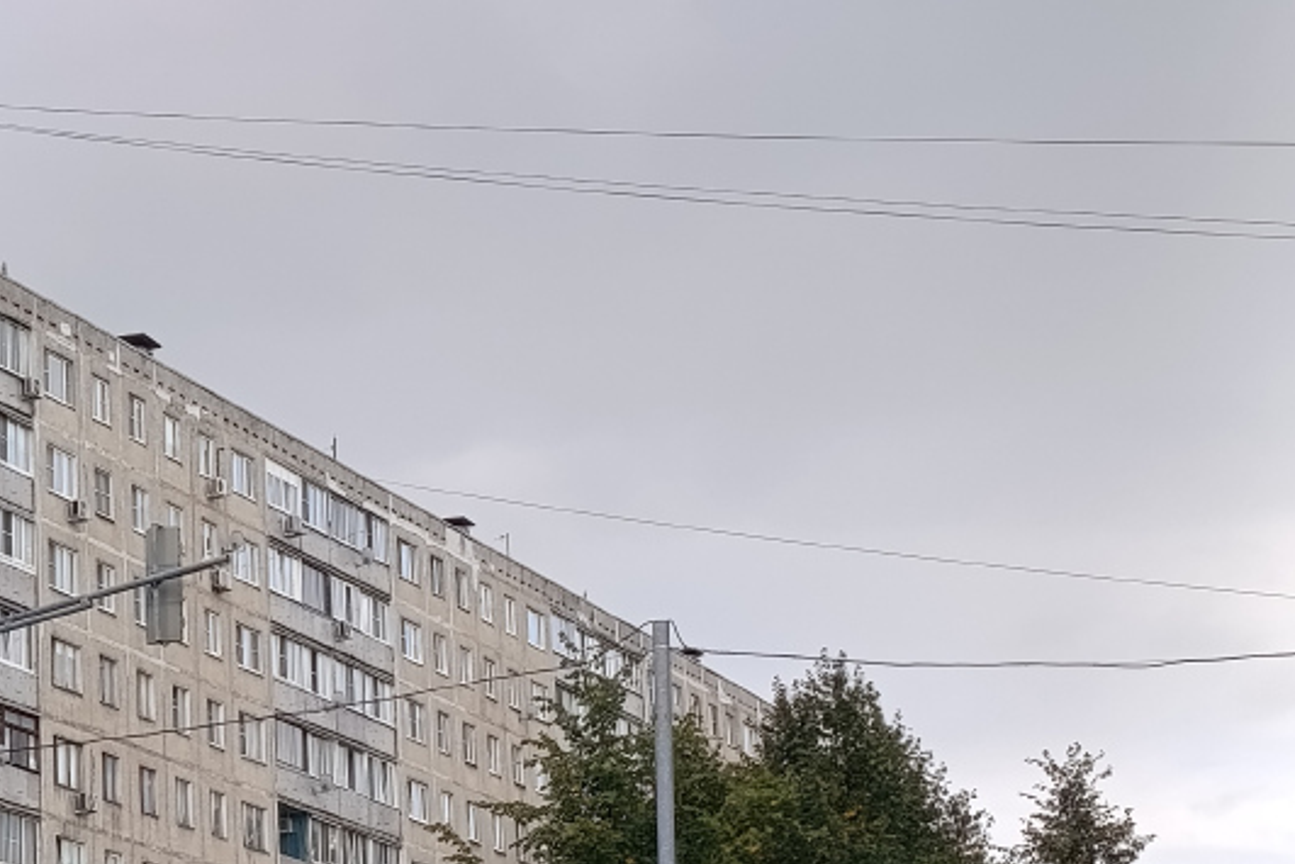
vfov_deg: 11.7
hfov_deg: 16.8
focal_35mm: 117
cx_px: -217
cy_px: 332
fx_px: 4210
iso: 50
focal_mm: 6.11
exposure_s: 1/165
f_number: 1.7
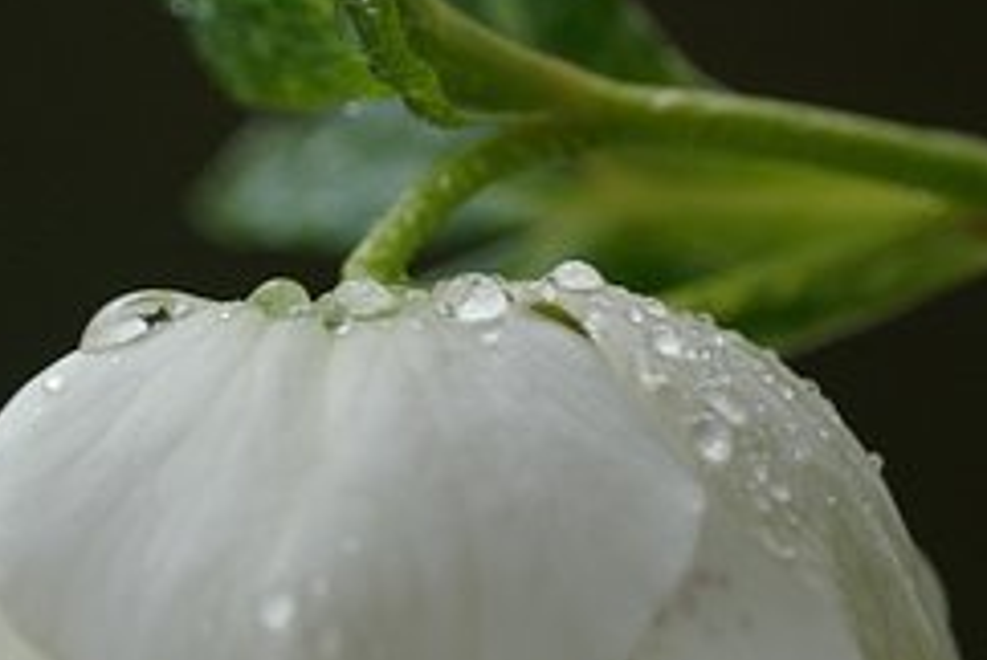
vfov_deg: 2.2
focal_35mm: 635
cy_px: 379
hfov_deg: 3.2
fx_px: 17430
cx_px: 171
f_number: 8
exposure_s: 1/200
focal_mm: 200
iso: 400
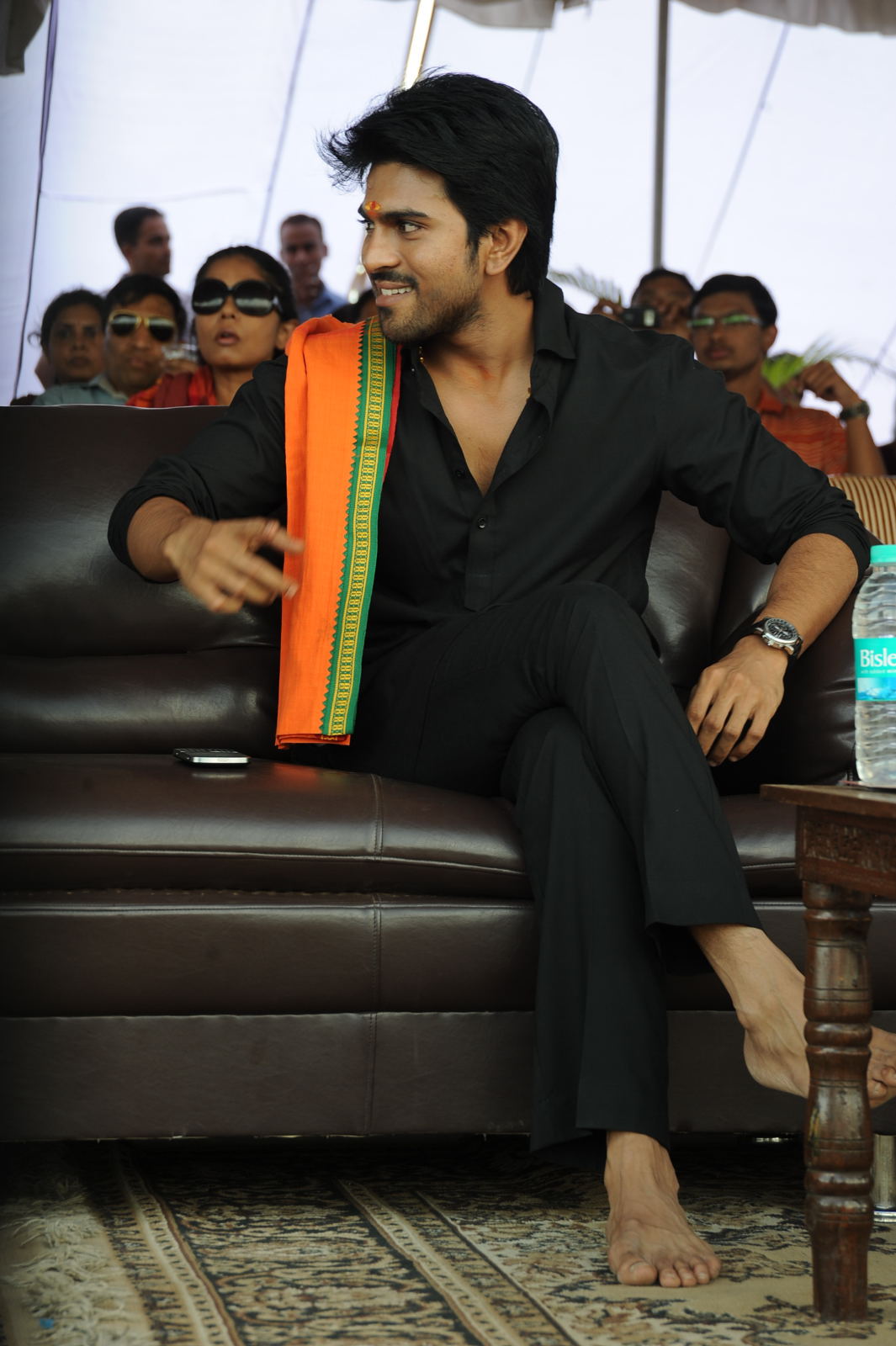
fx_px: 4111
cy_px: 673
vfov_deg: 18.6
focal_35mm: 110
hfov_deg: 12.4
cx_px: 448
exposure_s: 1/125
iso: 500
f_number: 7.1
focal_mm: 110
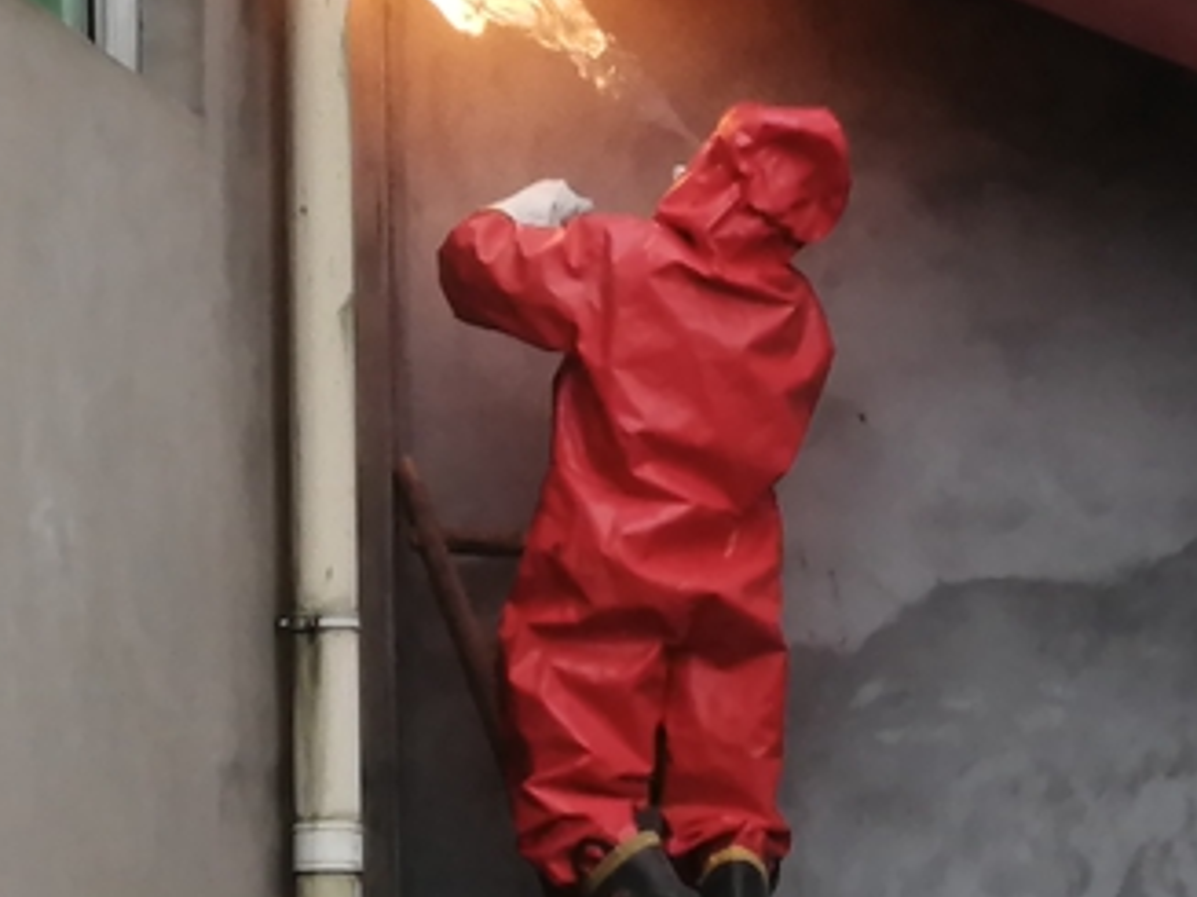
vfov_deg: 7.9
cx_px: 395
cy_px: 337
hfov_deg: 10.5
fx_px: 6499
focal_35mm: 188
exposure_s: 1/145
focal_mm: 3.62
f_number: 1.8
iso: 50
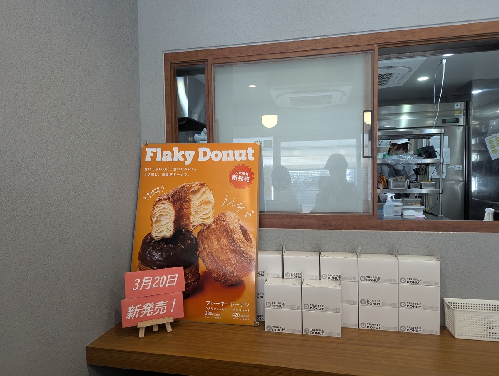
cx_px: 250
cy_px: 188
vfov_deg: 57.0
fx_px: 347
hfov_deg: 71.5
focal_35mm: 24
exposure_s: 1/50
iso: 103
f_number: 1.85
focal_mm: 6.81
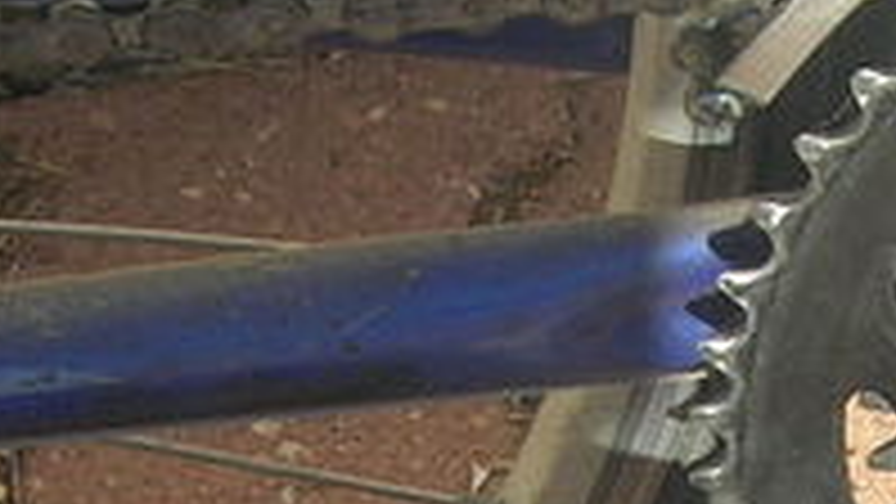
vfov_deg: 6.5
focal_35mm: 186
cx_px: 991
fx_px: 4420
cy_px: 698
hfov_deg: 11.4
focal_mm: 5.7
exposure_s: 1/167
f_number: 4.9
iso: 50
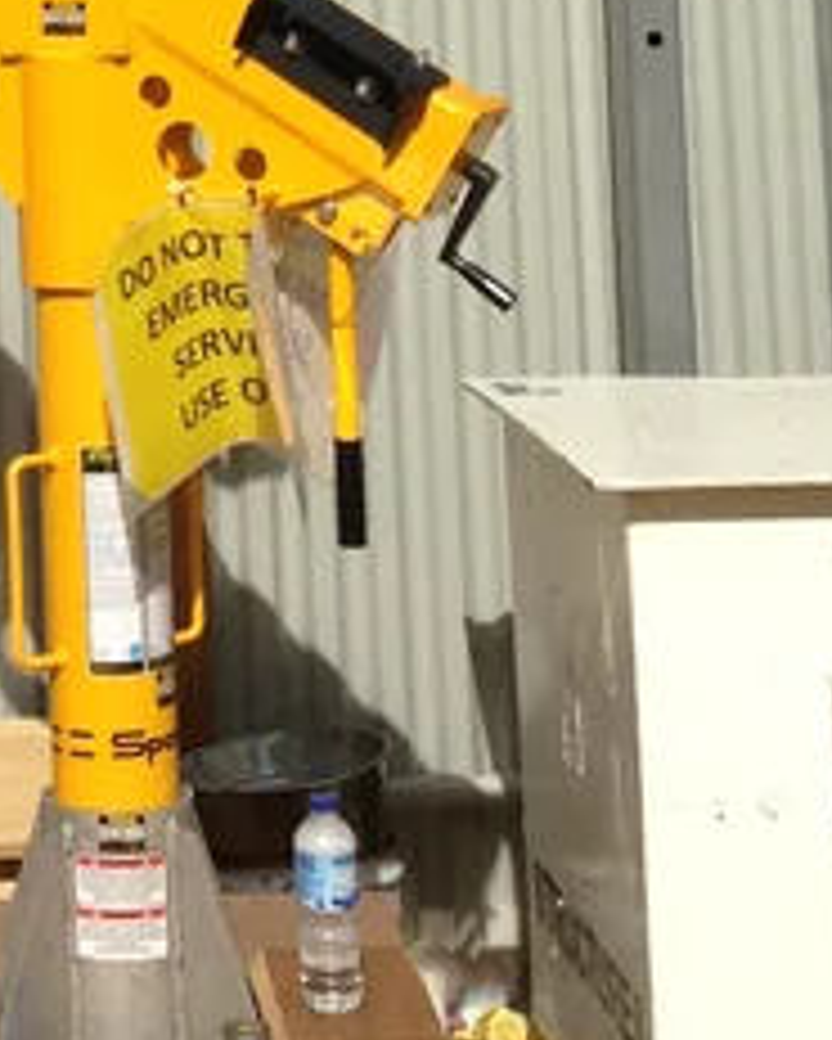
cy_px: -572
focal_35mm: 134
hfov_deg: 11.3
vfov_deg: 13.4
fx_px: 4122
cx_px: -193
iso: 50
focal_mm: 4.13
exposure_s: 1/3195
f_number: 2.4
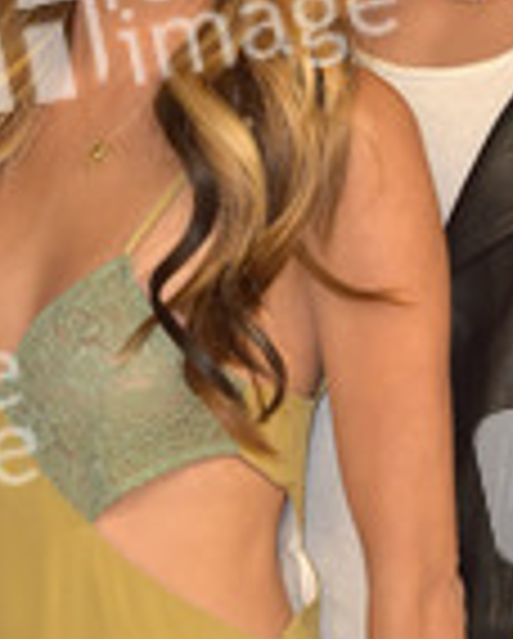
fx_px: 5795
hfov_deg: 5.1
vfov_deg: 6.3
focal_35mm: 306
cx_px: 299
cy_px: 234
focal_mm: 116
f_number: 7.1
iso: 320
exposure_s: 1/250
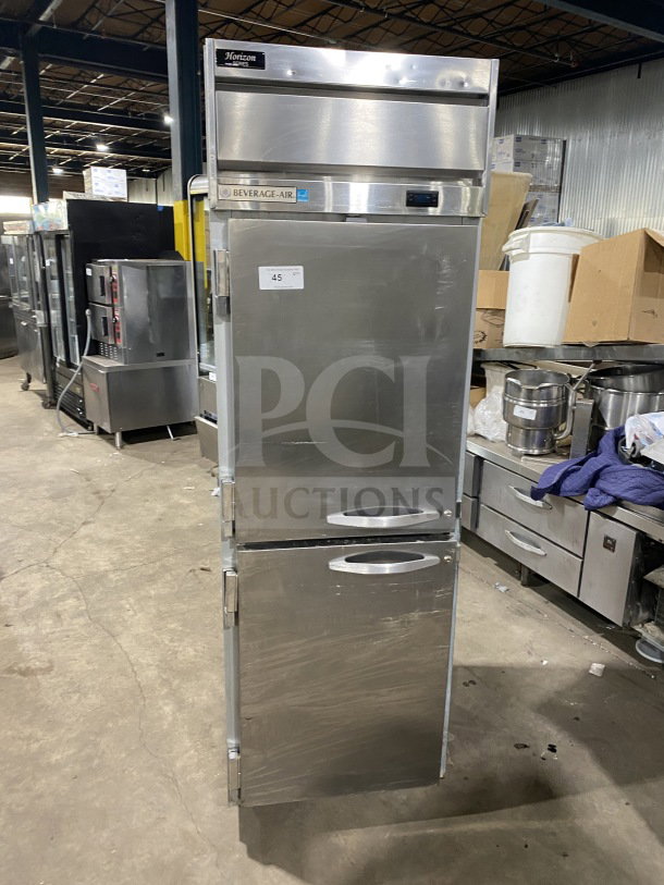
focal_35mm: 26
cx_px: 332
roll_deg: -1.3
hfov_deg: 53.1
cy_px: 442
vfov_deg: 67.3
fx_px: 665
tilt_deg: -11.9
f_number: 1.8
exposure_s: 1/60
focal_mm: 4.25
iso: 400
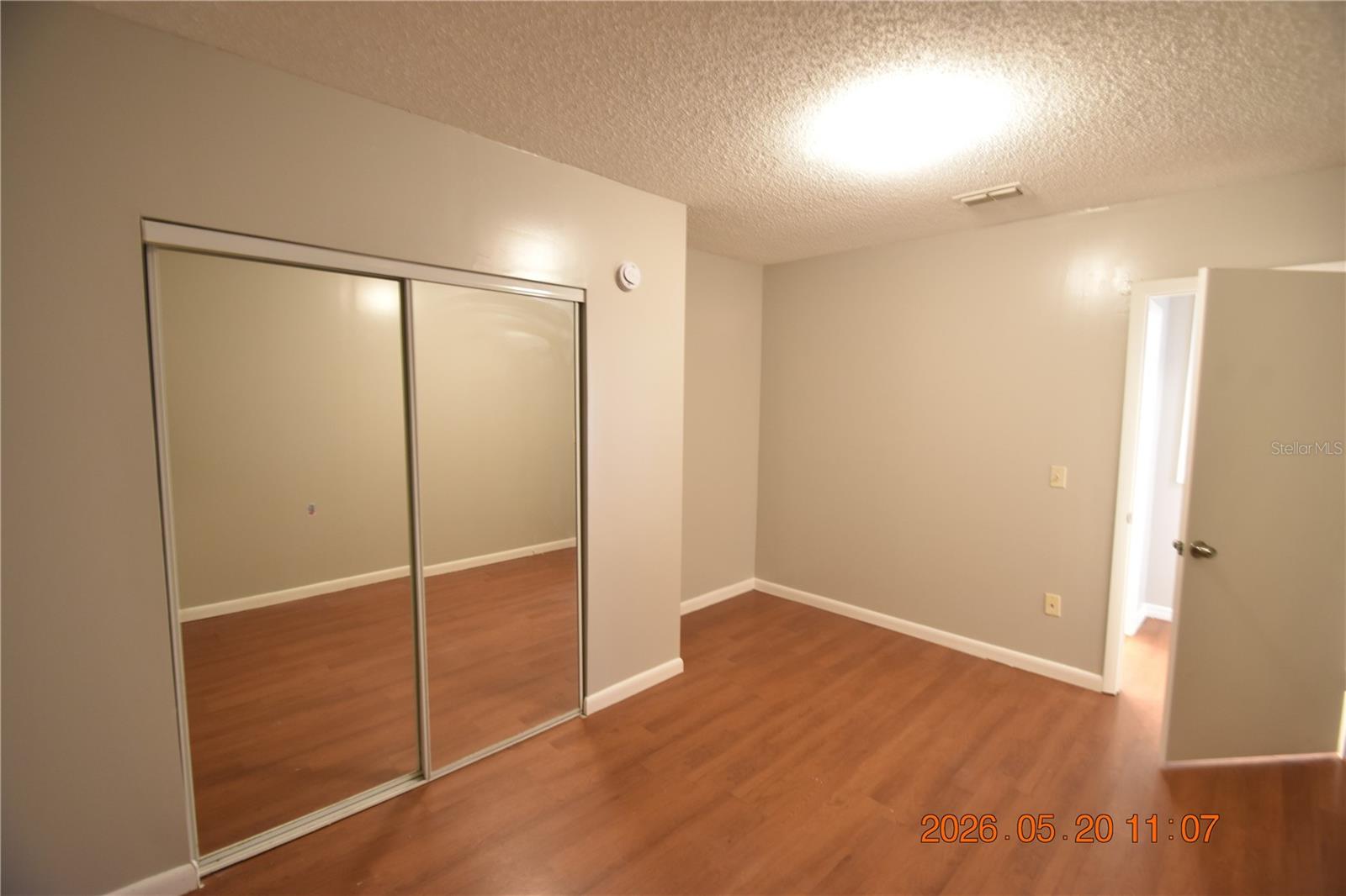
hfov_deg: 100.4
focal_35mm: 15
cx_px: 673
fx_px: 561
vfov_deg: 77.3
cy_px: 448
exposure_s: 1/8
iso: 800
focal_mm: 10
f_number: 3.5
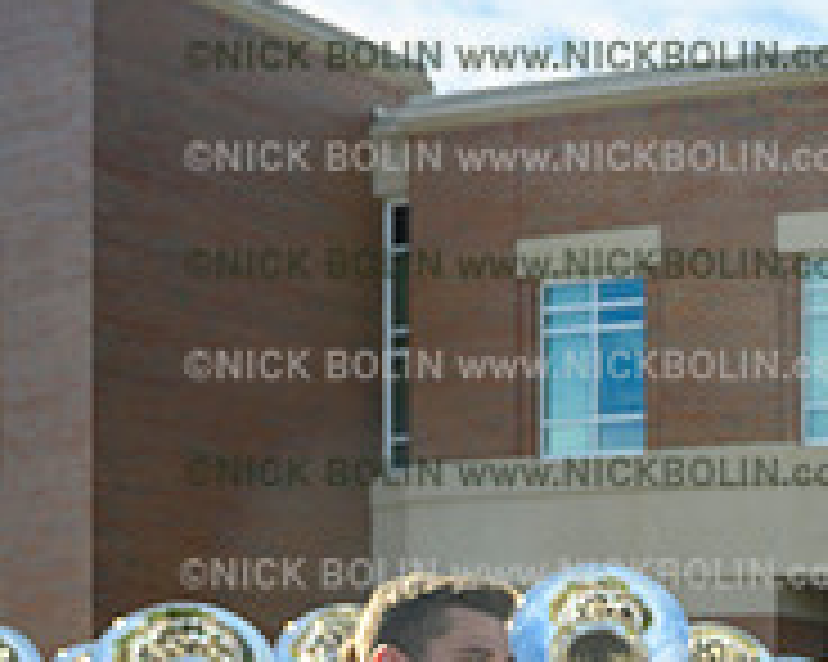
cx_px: 1233
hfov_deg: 21.6
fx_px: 1812
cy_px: 784
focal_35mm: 74
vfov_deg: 19.5
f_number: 5
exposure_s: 1/800
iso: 200
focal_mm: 25
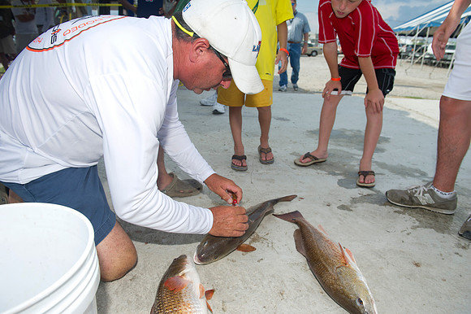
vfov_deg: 53.1
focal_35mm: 24
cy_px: 157
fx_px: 314
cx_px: 236
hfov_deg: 73.8
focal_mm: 24
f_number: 7.1
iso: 125
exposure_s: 1/320
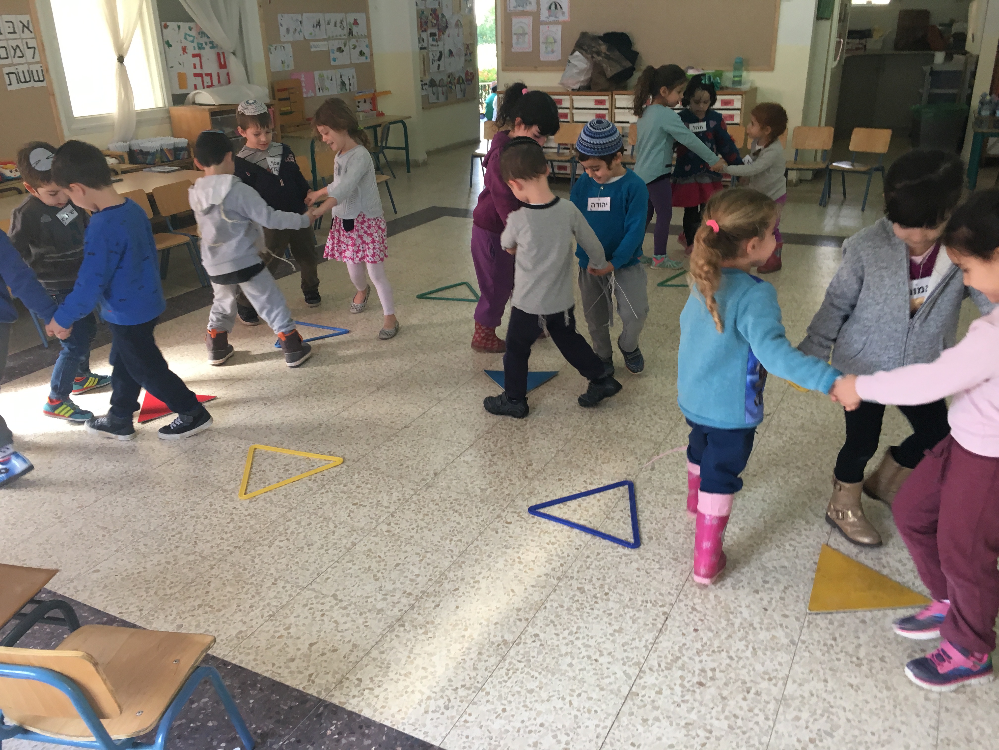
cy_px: 375
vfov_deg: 48.2
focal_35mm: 29
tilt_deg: -21.3
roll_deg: -0.5
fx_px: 837
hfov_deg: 61.7
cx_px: 500
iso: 40
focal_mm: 4.15
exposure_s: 1/33
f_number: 2.2
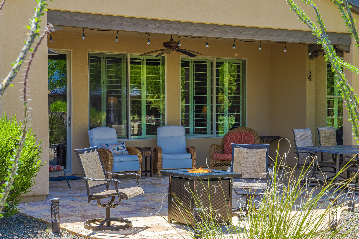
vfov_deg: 18.9
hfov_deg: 28.1
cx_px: 194
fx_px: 718
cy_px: 119
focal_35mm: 72
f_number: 11
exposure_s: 1/800
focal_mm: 61
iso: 100
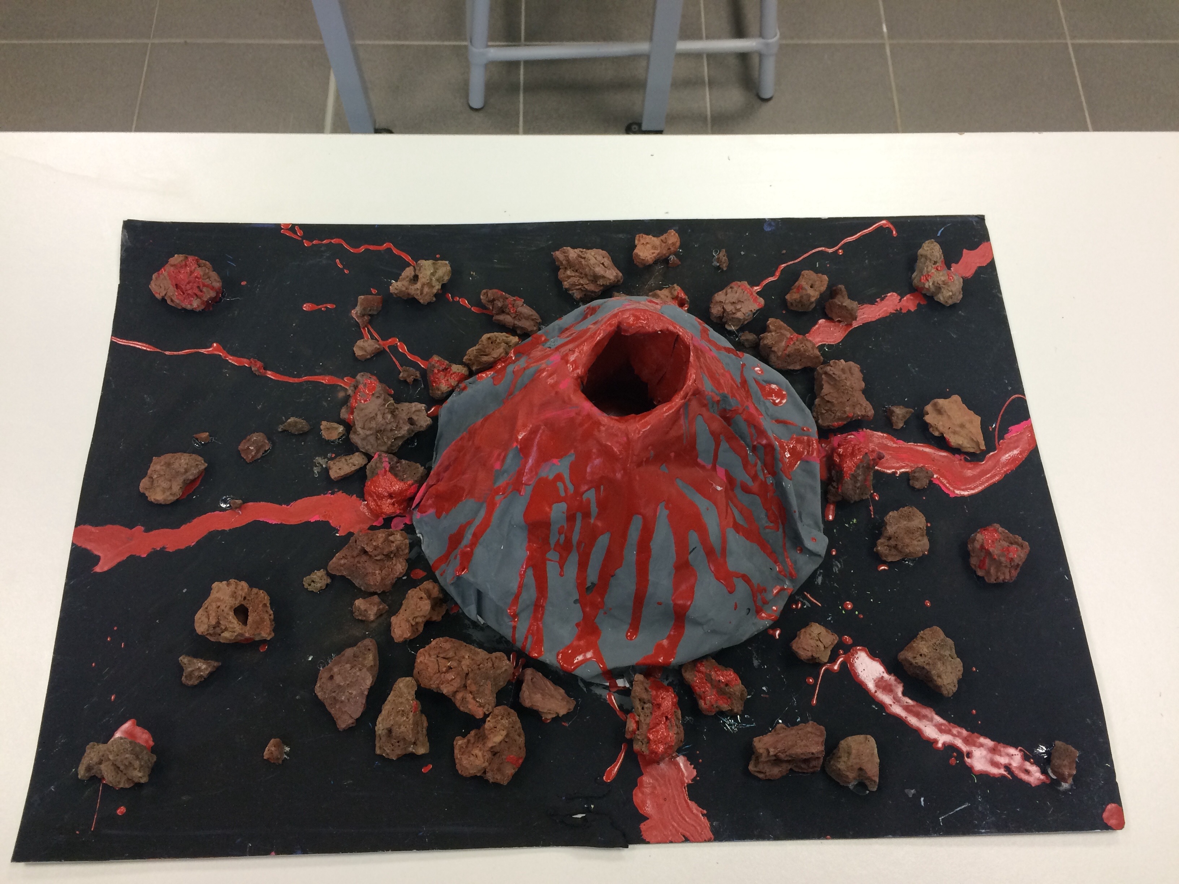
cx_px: 590
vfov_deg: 48.2
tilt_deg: -68.6
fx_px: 988
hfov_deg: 61.7
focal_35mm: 29
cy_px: 442
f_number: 2.2
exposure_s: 1/30
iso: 40
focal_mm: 4.15
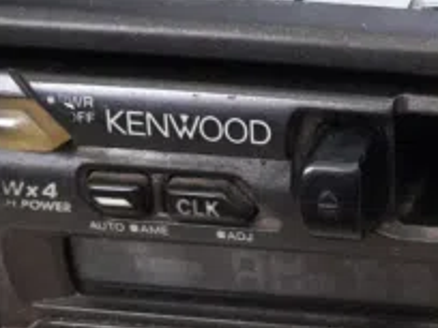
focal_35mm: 88
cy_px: 341
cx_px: 550
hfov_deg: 20.5
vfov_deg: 16.4
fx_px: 1113
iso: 500
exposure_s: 1/17
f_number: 1.9
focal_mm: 3.7
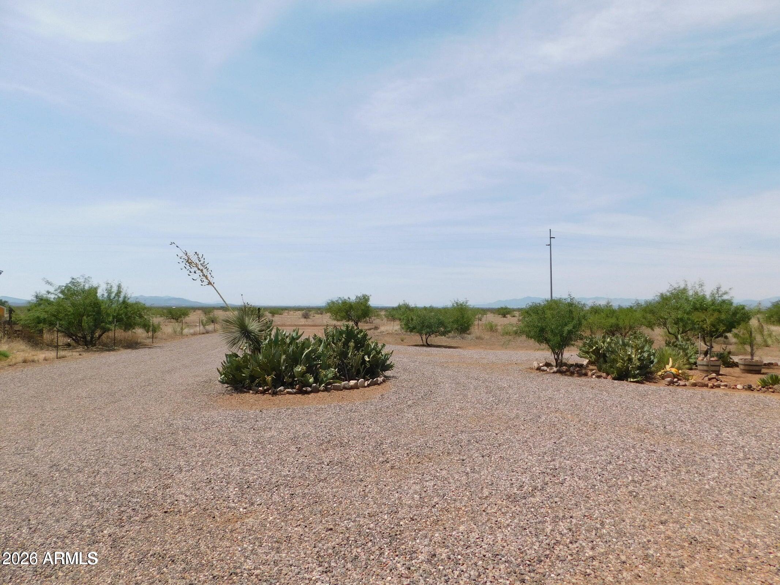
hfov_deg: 73.9
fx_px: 518
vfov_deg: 58.9
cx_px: 390
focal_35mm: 23
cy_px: 292
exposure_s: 1/640
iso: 125
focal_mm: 4
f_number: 6
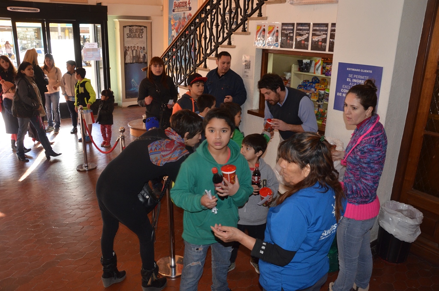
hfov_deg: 67.5
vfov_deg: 47.7
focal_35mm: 27
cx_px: 220
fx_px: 329
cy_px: 146
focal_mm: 18
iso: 1000
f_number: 5
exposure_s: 1/60
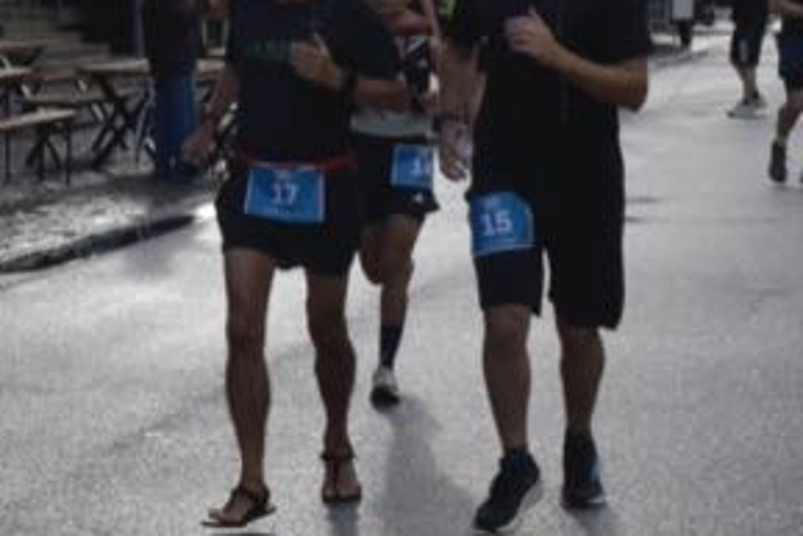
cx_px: -231
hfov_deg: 16.9
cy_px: -60
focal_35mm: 114
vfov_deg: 11.8
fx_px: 2544
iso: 800
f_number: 14
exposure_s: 1/800
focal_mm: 22
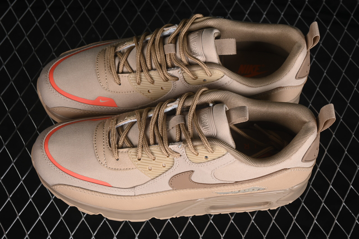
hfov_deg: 27.0
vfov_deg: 18.2
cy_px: 120
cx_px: 180
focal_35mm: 75
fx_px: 748
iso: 160
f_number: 7.1
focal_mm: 50
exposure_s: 1/80
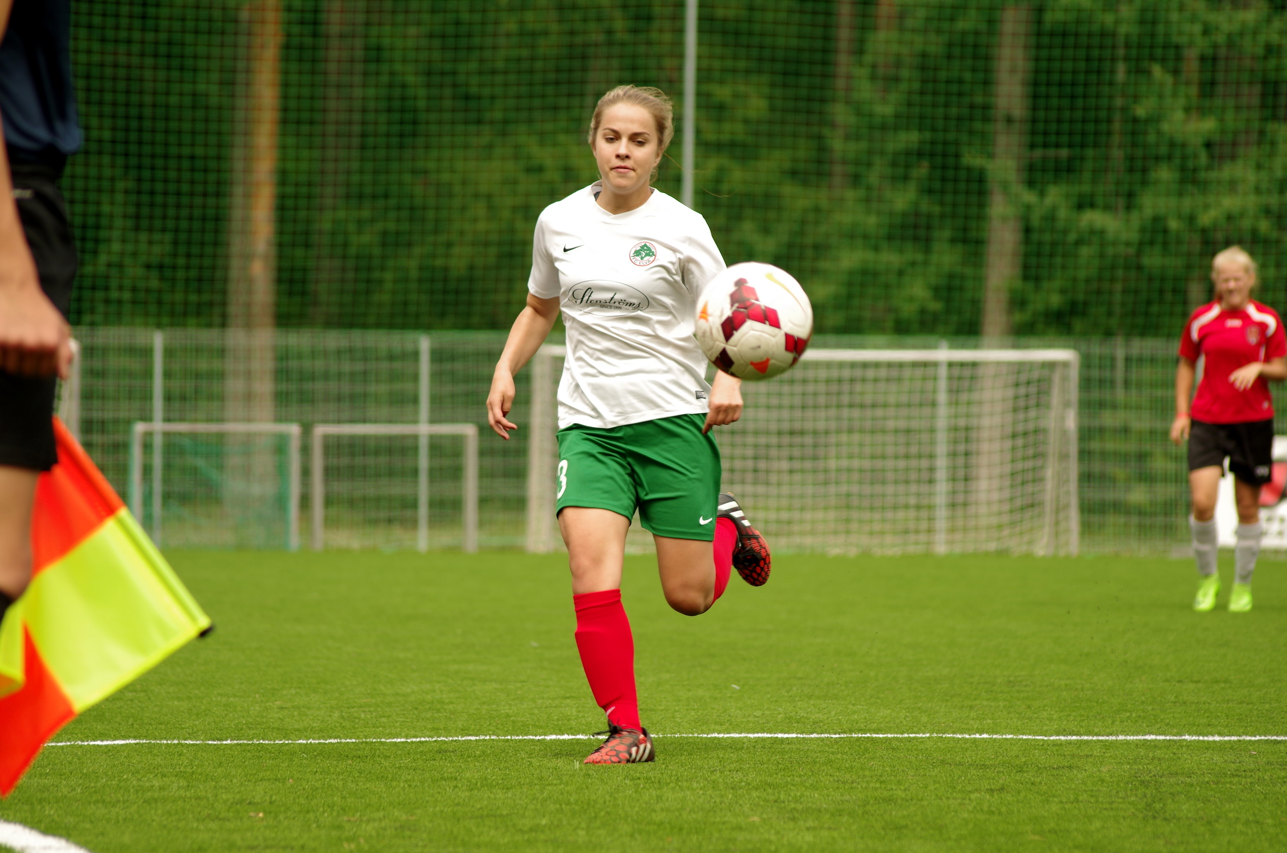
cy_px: 426
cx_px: 644
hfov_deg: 9.2
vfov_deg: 6.1
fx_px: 8027
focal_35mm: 225
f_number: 4.5
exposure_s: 1/500
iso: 200
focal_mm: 150
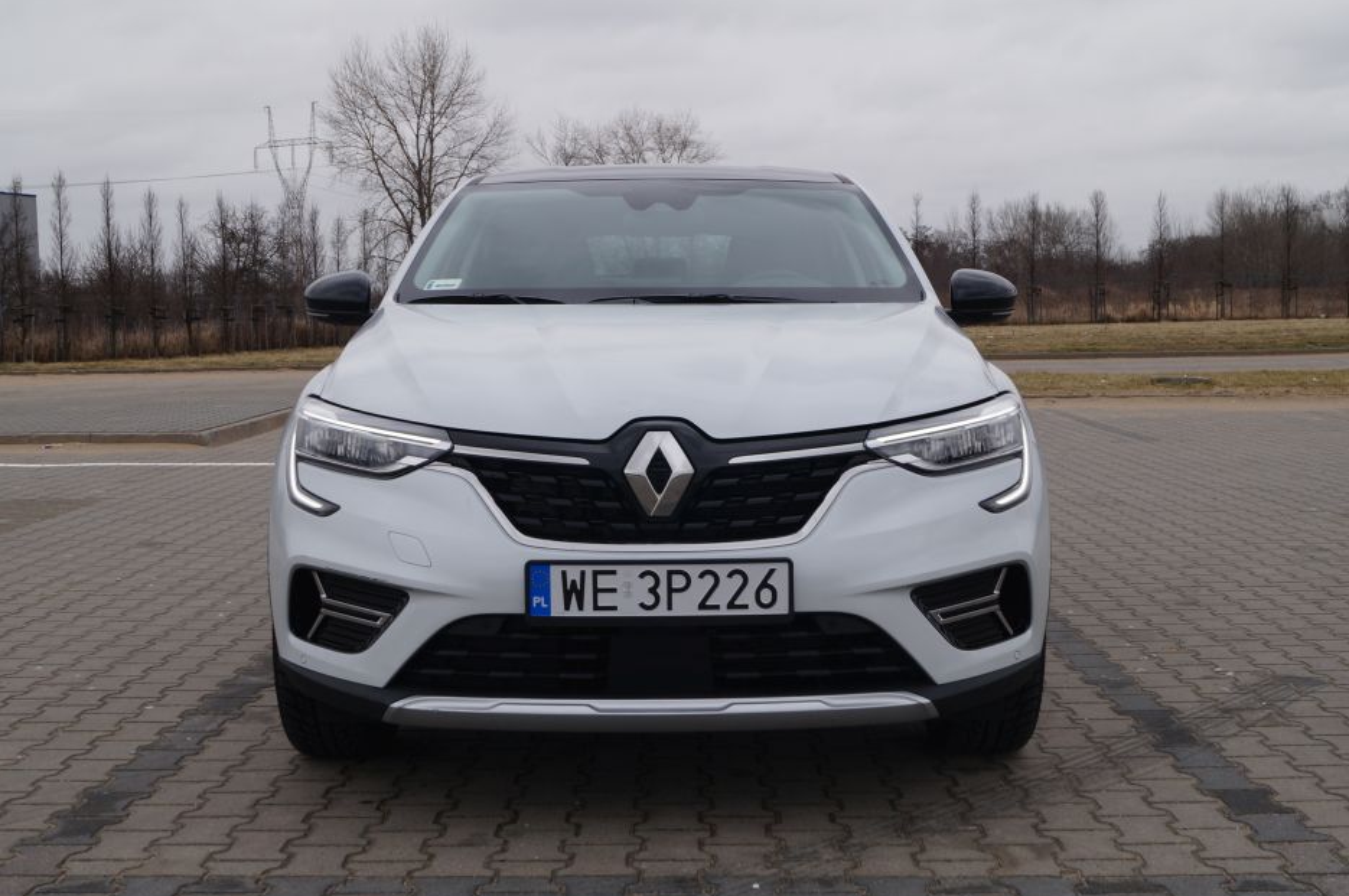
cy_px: 460
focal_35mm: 46
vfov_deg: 29.2
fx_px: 1722
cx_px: 658
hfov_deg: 42.8
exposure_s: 1/80
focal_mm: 28
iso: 100
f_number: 8
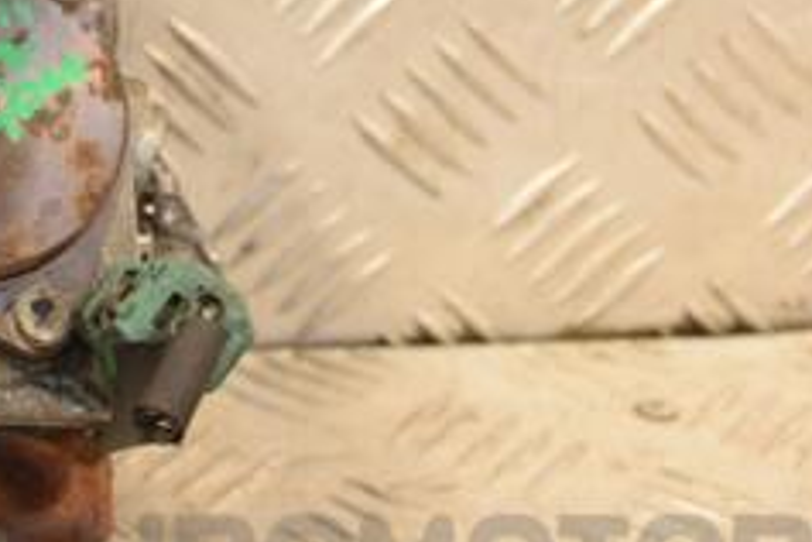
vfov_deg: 12.0
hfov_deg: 17.4
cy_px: 110
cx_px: -62
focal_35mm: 114
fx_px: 2571
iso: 800
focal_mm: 30
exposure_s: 1/200
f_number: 5
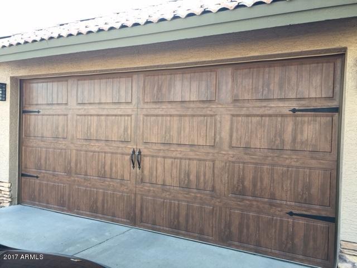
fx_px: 299
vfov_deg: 48.2
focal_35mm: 29
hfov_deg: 61.7
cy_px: 134
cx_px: 178
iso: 32
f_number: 2.2
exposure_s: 1/120
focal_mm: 4.15
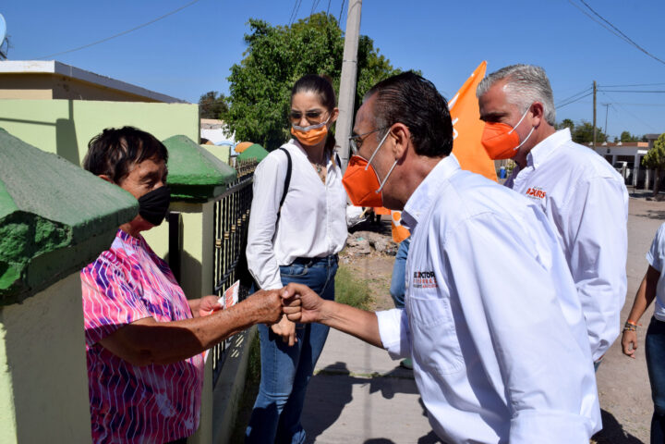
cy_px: 222
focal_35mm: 27
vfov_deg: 47.9
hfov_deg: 67.4
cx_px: 332
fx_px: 499
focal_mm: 18
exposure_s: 1/640
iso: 200
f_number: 13
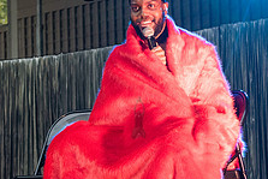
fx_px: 931
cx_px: 138
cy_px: 117
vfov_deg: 11.0
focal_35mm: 125
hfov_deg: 16.4
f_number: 3.5
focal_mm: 48
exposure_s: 1/400
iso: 3200
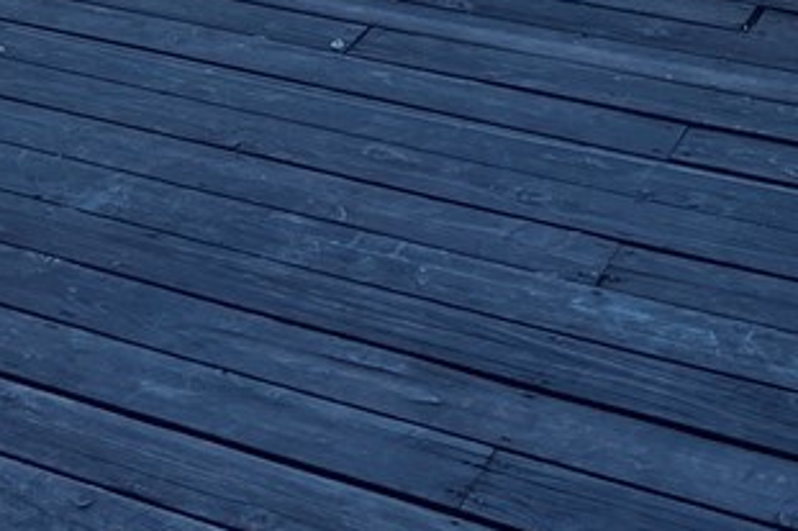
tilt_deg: -11.2
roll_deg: +1.0
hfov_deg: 22.4
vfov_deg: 13.8
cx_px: 100
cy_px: -408
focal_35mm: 89
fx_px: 1972
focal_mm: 5.7
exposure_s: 1/1511
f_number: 1.5
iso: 50
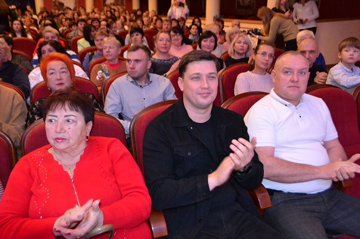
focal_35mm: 31
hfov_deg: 60.3
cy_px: 120
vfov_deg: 42.3
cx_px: 177
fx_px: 310
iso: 3200
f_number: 3.8
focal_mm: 20
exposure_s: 1/60
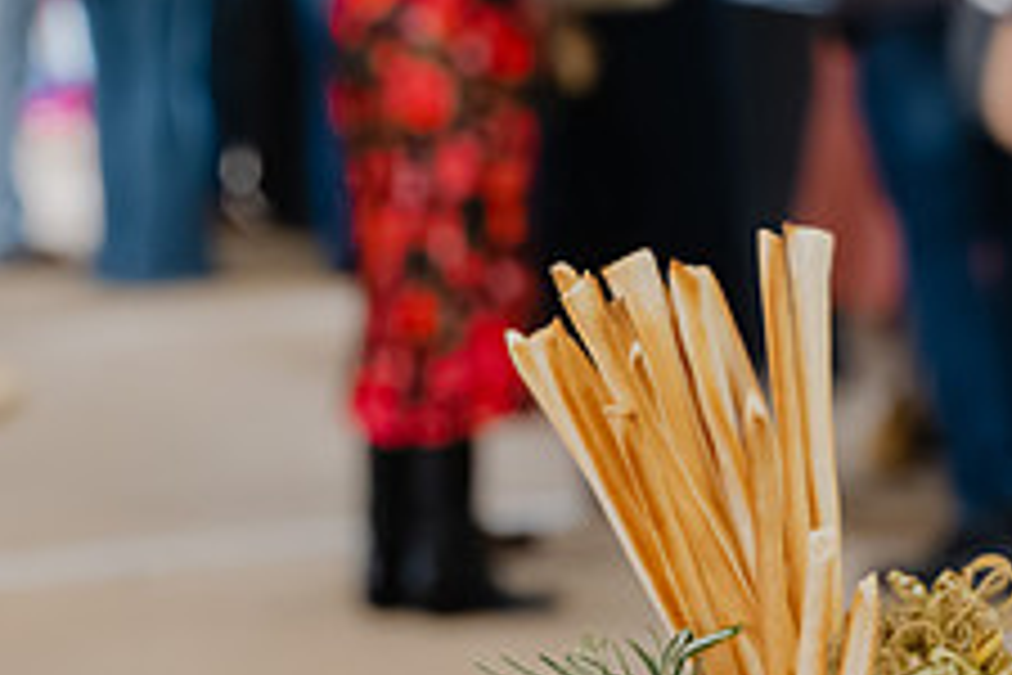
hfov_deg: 12.1
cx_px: 508
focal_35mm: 170
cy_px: 610
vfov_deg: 8.1
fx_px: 4779
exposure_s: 1/320
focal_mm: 66
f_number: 5.6
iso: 4000
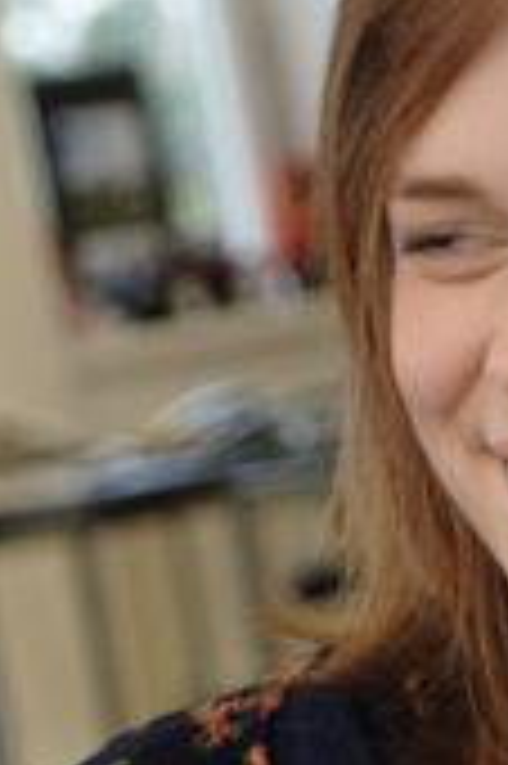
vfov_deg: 3.8
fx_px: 11474
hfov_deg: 2.5
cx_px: 539
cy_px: 639
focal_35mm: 541
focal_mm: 120
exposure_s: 1/60
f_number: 5.6
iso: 400
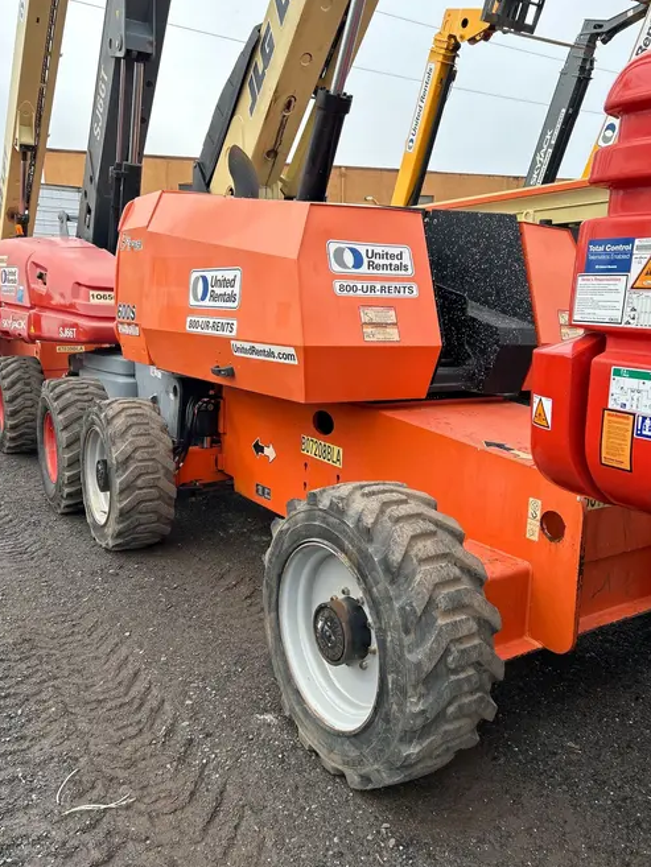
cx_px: 330
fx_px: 727
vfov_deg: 61.6
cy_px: 415
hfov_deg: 48.2
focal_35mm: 29
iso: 50
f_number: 1.5
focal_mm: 5.7
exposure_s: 1/1183
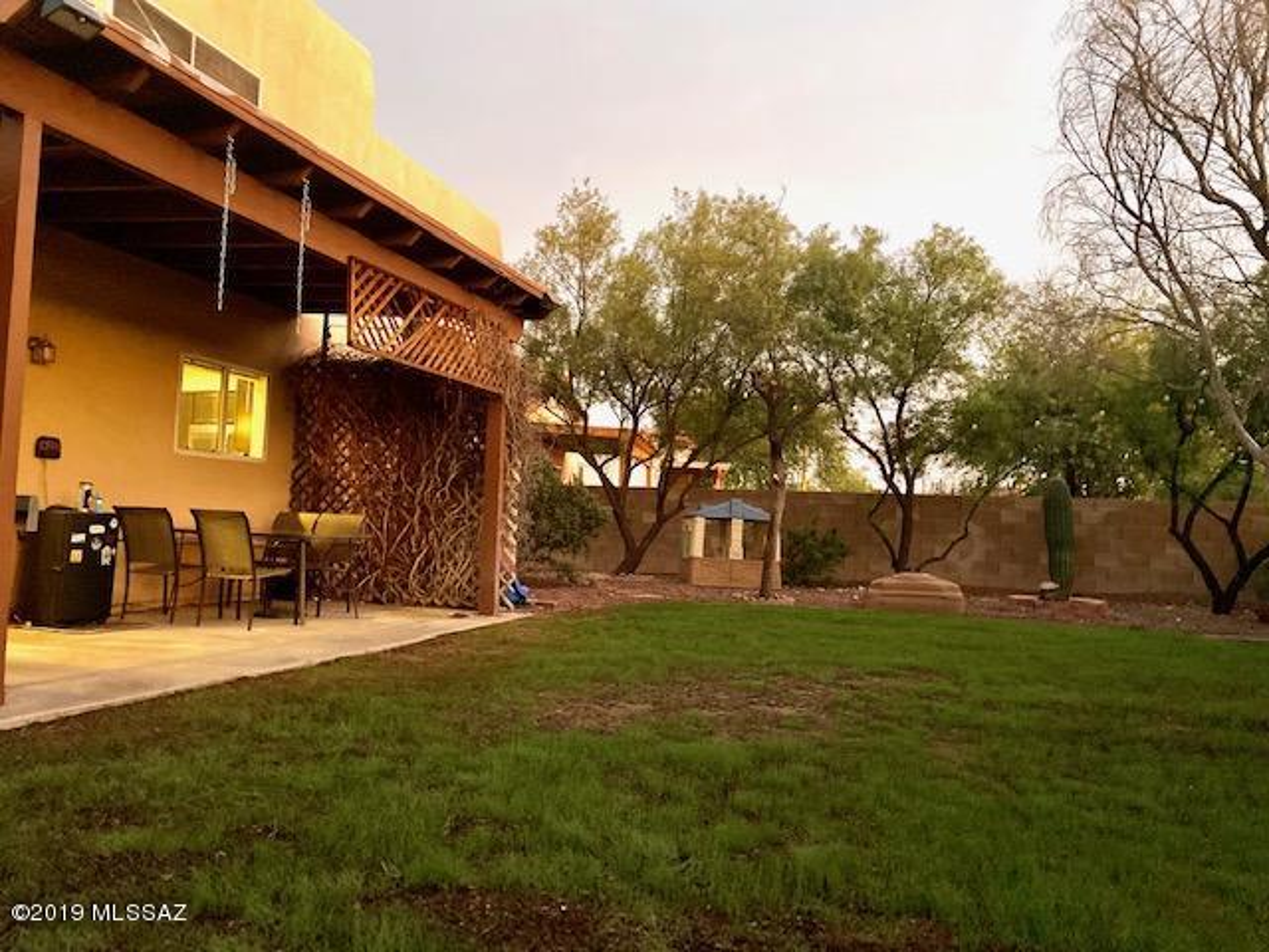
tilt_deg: +4.6
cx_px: 634
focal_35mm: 26
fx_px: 953
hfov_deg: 67.3
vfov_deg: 53.1
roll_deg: -1.7
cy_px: 476
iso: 800
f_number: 1.8
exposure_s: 1/30
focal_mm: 4.25
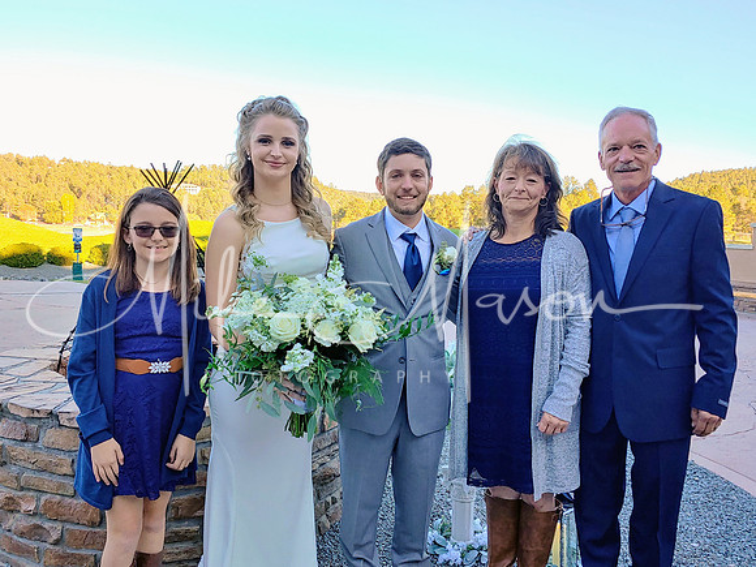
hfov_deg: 60.0
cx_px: 378
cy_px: 284
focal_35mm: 30
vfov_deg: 46.8
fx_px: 655
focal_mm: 4.23
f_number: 1.5
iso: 50
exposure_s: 1/397
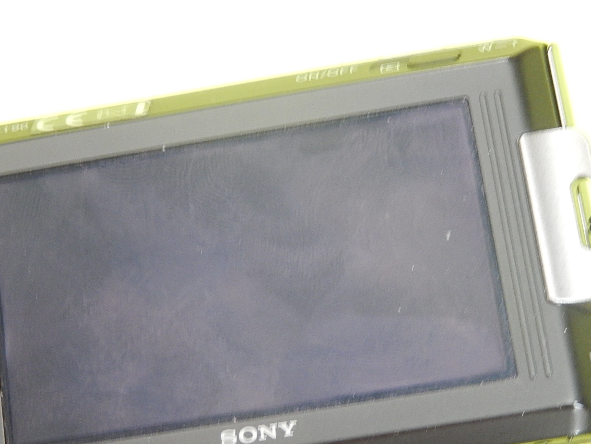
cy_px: 280
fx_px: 1485
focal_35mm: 87
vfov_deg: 16.9
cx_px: 274
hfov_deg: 22.5
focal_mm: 12
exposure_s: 1/8
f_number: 4.8
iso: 450
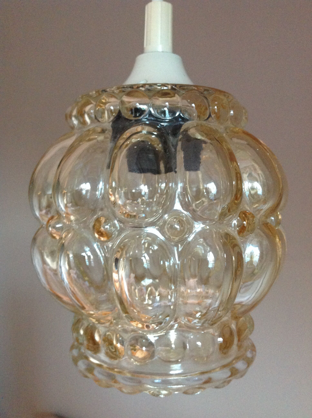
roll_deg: +2.5
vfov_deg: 52.7
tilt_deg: -1.0
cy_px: 209
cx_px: 156
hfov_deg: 40.6
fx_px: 422
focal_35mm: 35
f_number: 2.4
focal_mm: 4.28
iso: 320
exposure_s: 1/15
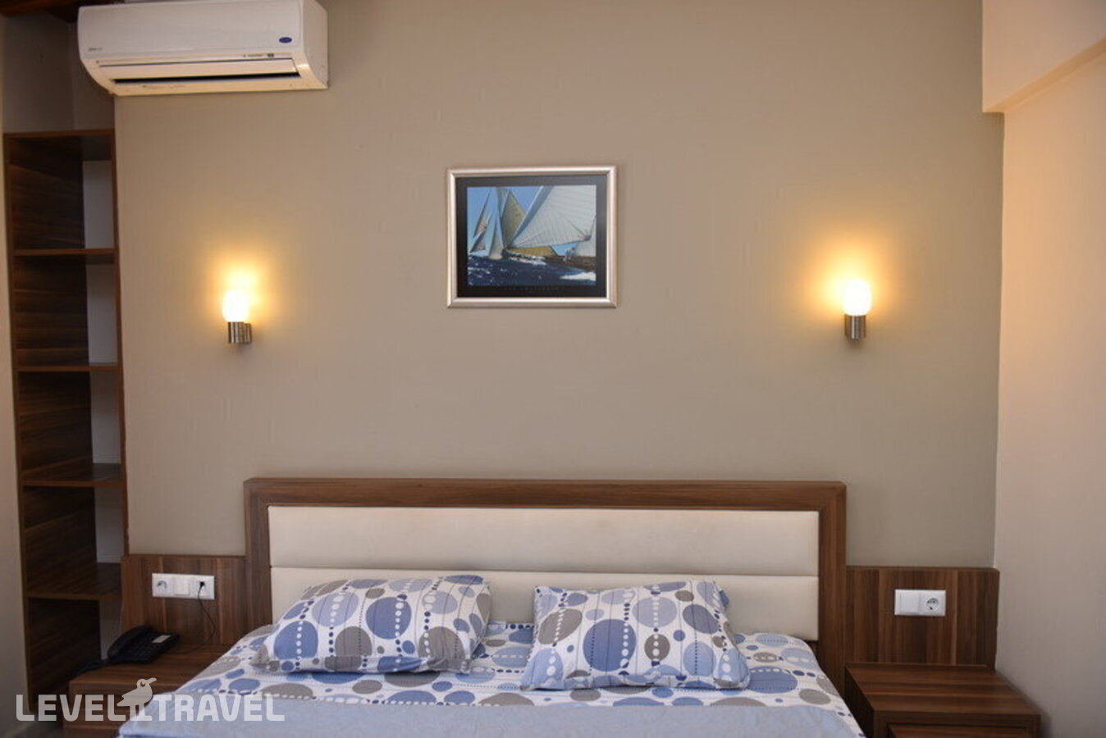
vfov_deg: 53.2
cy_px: 369
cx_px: 553
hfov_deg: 73.7
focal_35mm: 24
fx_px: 738
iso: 200
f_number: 2.8
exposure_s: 1/60
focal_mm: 24
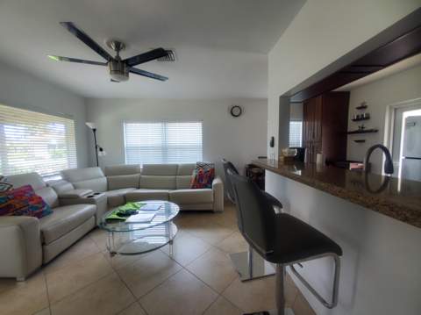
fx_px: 158
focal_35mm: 13
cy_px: 158
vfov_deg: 89.8
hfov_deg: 106.2
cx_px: 210
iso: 80
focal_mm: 1.8
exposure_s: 1/50
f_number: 2.2
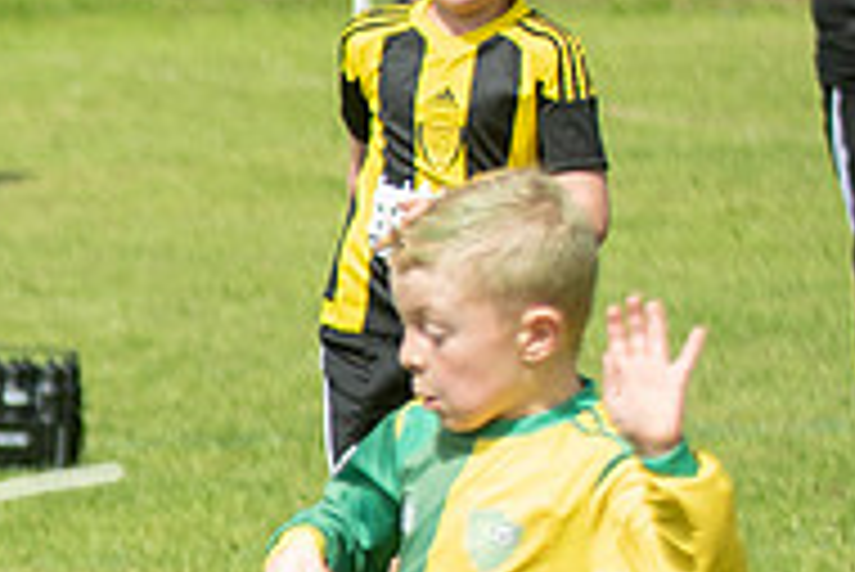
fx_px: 13381
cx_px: -756
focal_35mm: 563
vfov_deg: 2.4
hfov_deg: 3.6
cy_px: 689
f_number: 3.2
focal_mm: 86
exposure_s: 1/3200
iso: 250
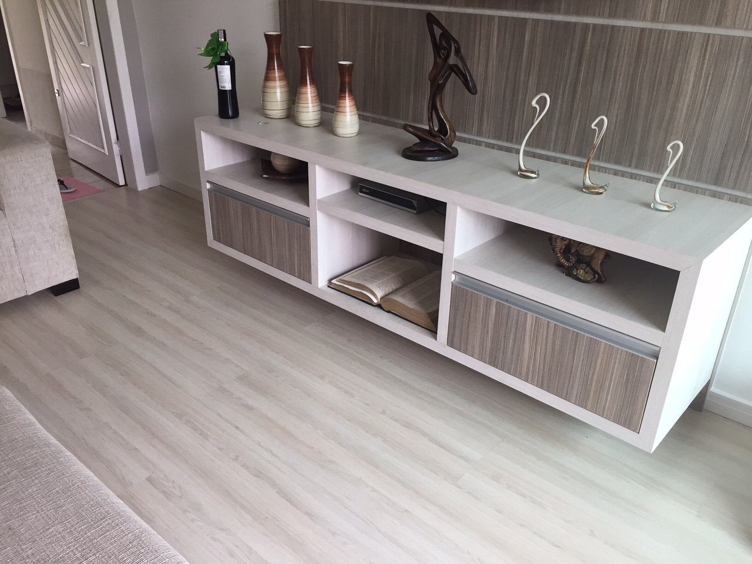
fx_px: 630
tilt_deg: -25.8
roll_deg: -1.5
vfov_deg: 48.2
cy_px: 282
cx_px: 376
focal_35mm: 29
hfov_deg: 61.7
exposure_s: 1/40
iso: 32
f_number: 2.2
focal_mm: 4.15
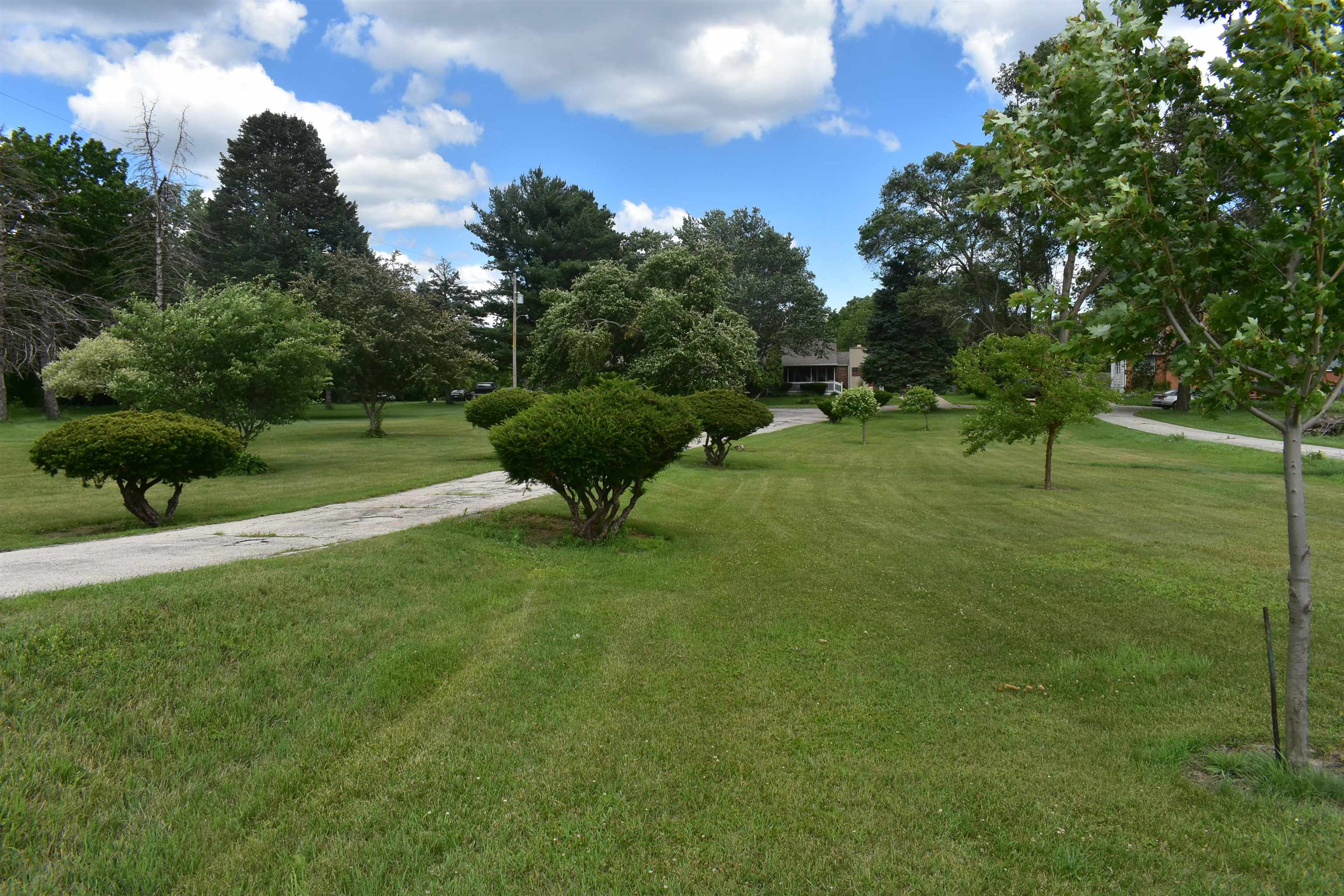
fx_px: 1008
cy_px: 448
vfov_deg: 47.9
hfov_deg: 67.4
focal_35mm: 27
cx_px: 672
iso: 400
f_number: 11
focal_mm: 18
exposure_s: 1/500
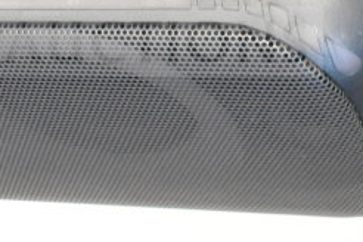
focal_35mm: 130
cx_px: 156
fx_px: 1313
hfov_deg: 15.7
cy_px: -41
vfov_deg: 10.4
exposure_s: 1/60
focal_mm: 35
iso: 10000
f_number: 4.5
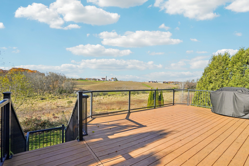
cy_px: 83
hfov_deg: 96.7
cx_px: 124
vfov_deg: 73.7
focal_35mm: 16
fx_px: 111
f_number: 8
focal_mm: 16
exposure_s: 1/1000
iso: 400
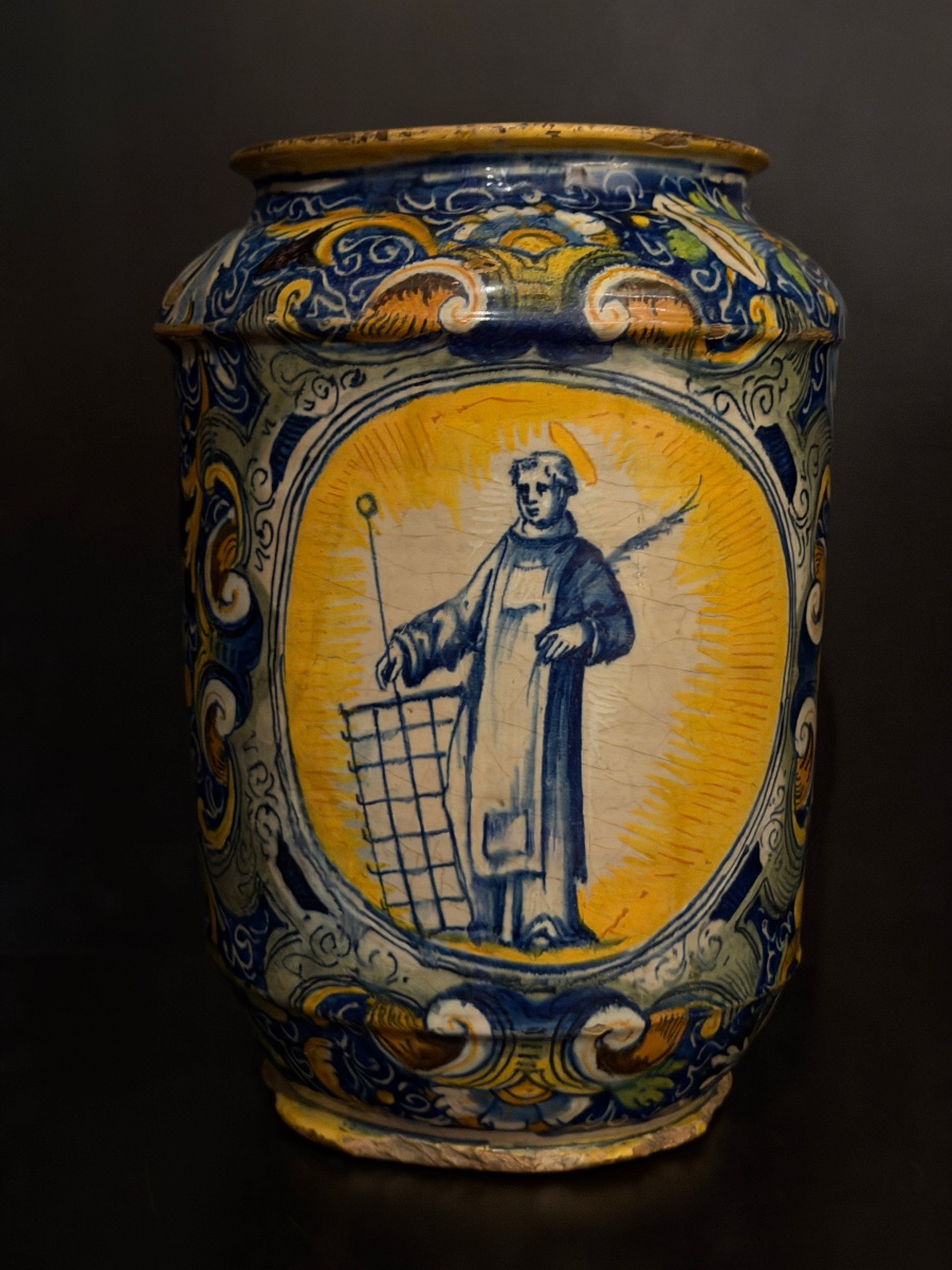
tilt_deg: -7.0
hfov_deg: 30.3
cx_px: 476
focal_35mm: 48
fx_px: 1760
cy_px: 635
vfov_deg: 39.7
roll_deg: -0.3
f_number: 1.78
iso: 640
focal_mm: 6.76
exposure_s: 1/20
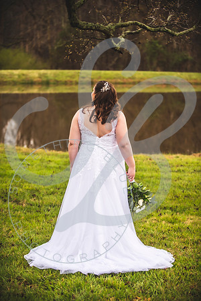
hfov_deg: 17.1
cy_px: 150
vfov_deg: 25.4
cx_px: 100
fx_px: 670
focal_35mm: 80
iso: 320
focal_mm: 80
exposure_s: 1/250
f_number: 2.8
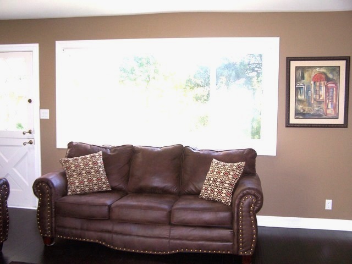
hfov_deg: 49.0
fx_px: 386
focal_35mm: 38
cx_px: 176
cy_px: 132
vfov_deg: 37.7
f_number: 2.8
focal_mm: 6.3
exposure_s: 1/60
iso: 140
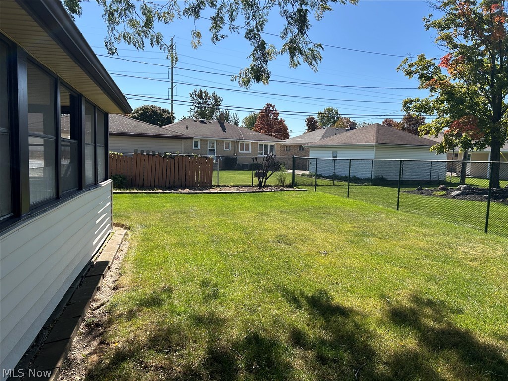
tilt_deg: -3.6
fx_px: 382
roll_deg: -1.3
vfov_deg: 53.1
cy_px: 190
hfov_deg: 67.3
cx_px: 254
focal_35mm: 26
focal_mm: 5.7
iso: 50
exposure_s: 1/2994
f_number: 1.5
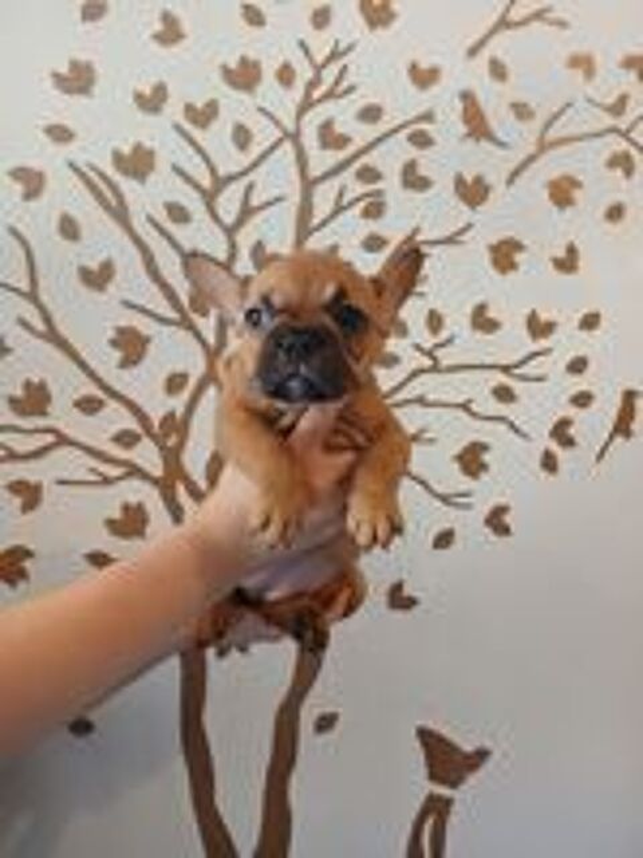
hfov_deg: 53.1
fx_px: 644
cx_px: 322
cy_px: 429
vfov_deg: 67.3
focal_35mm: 26
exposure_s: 1/25
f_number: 1.8
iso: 250
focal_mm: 3.98
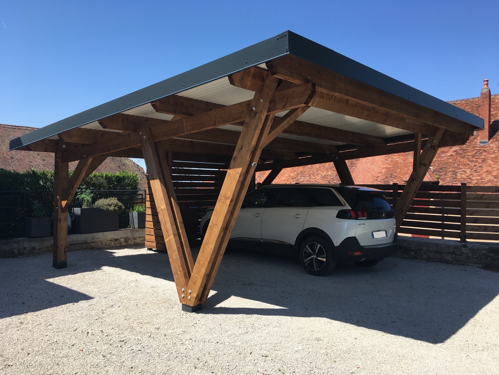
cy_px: 188
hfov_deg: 61.7
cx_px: 250
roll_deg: +0.1
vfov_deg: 48.2
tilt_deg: -0.7
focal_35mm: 29
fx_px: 418
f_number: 2.2
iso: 25
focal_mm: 4.15
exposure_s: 1/927
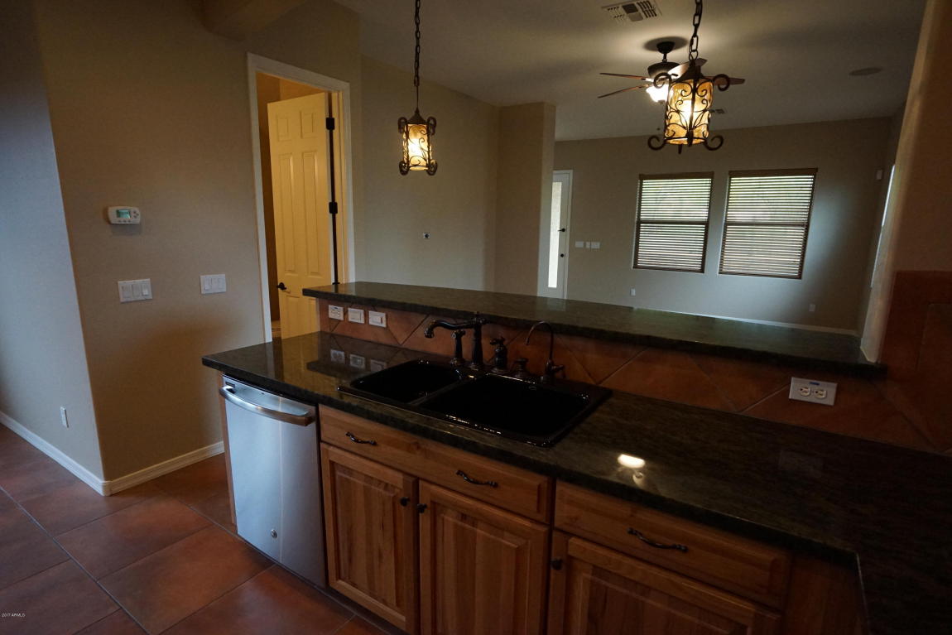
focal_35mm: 18
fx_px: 476
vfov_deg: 67.4
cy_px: 318
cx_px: 476
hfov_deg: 90.0
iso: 6400
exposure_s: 1/160
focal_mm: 18
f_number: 4
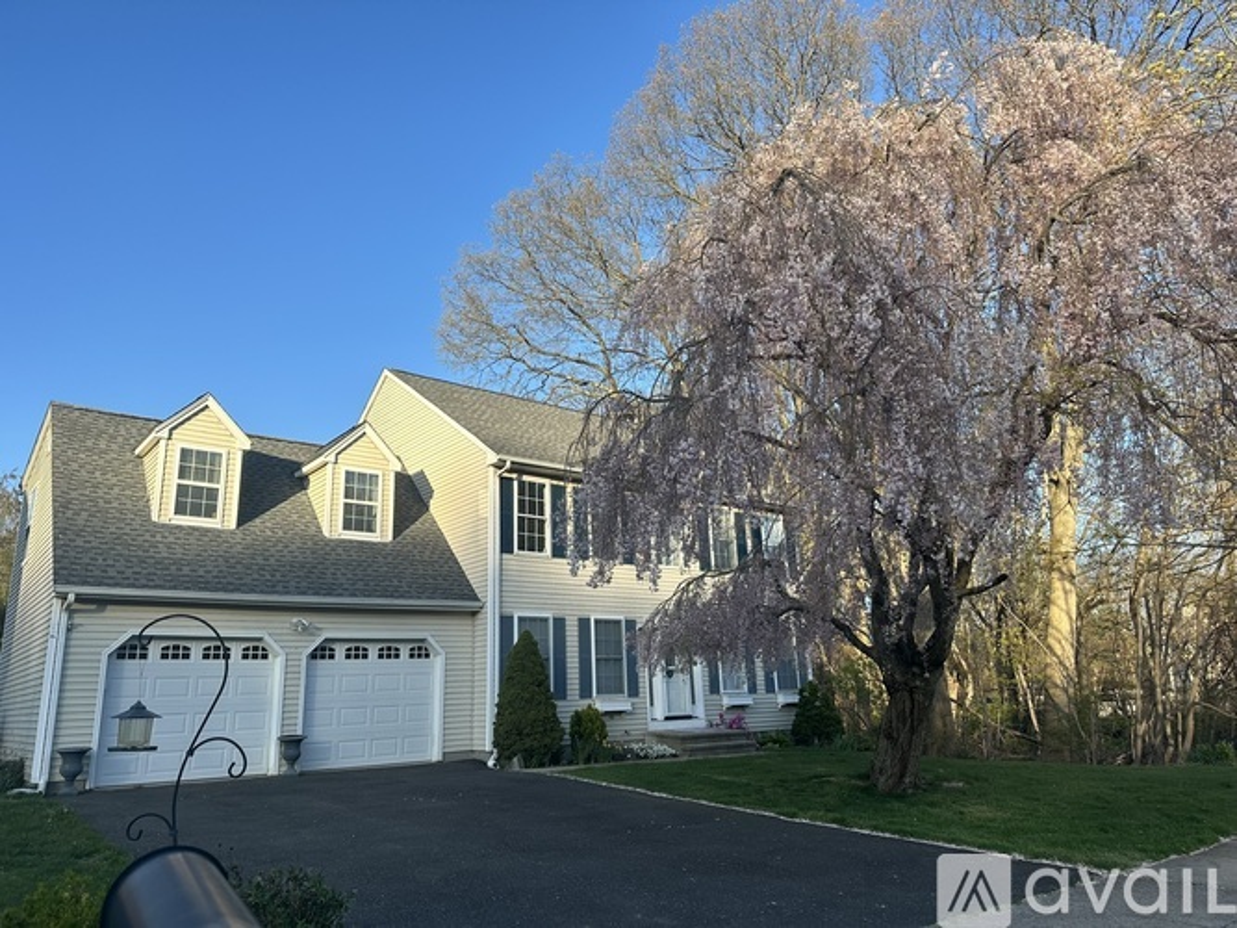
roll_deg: +1.7
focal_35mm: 24
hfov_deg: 71.6
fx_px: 857
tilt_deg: +16.2
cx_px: 618
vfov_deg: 56.8
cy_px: 464
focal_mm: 6.86
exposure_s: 1/1453
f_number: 1.78
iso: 80
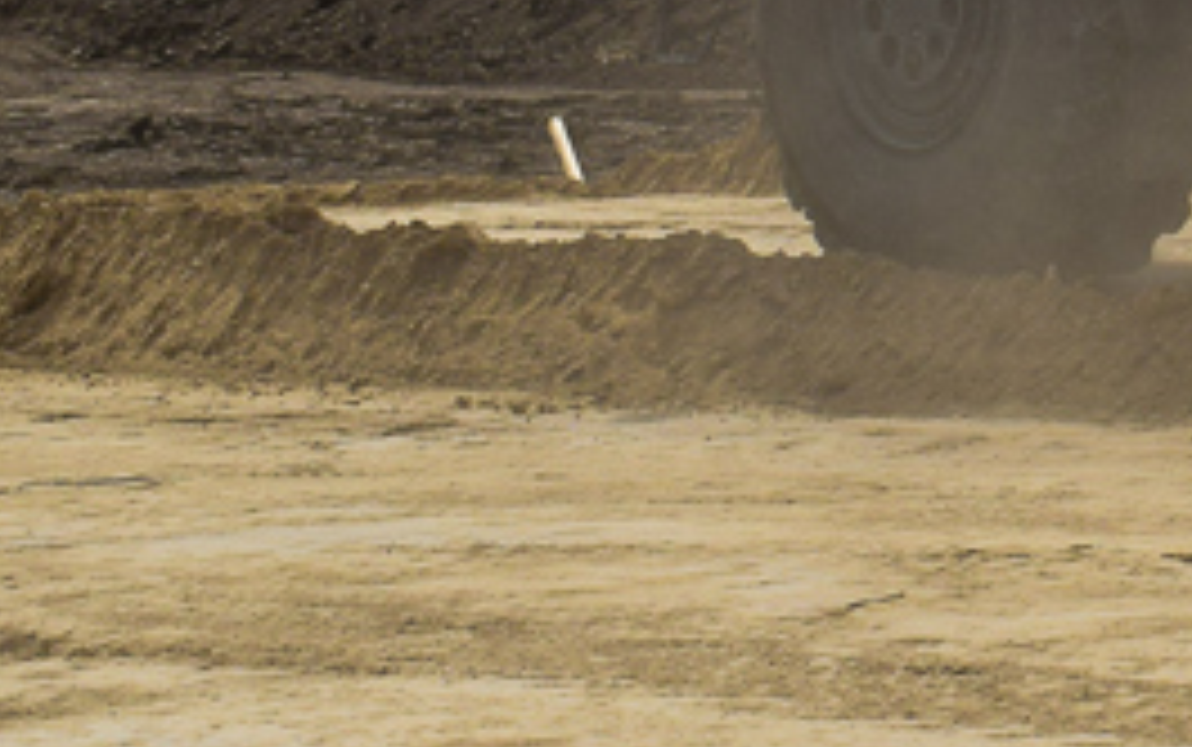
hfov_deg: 8.5
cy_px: -855
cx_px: 2222
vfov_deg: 5.5
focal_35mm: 235
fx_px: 7639
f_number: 11
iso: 200
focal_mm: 34
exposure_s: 1/500
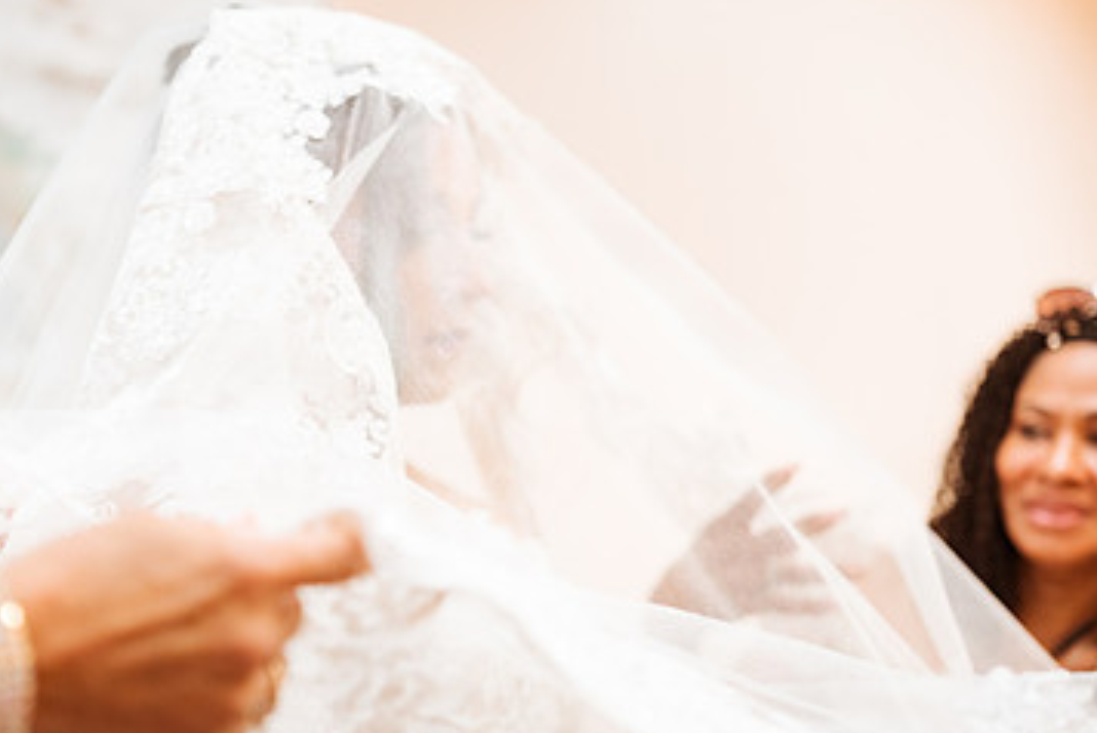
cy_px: 390
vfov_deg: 23.8
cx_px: 512
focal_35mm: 57
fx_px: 1738
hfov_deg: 35.0
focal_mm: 35
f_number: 1.8
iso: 1250
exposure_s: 1/500
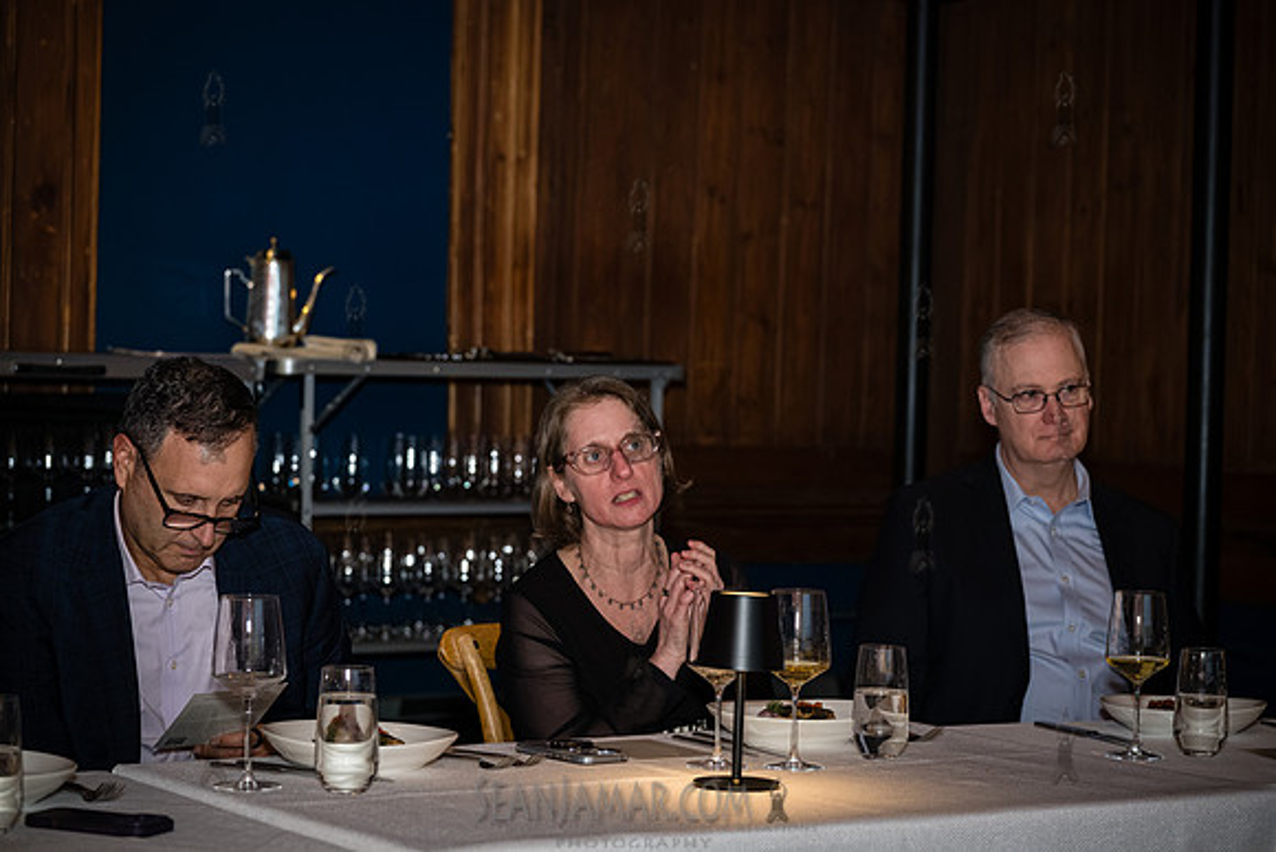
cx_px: 638
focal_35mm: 83
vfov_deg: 16.5
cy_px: 426
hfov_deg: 24.5
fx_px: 2942
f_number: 4
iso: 4000
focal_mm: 83
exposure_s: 1/200
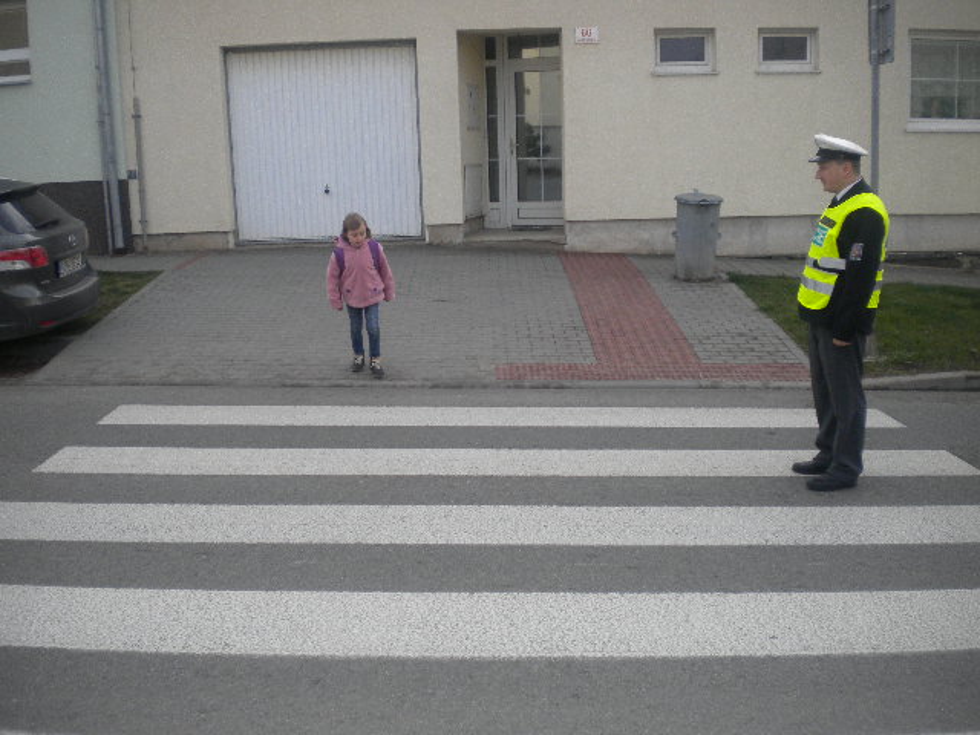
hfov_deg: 52.6
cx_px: 490
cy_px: 368
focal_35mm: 35
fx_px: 991
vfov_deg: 40.7
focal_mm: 6.3
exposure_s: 1/454
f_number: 3.1
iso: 145
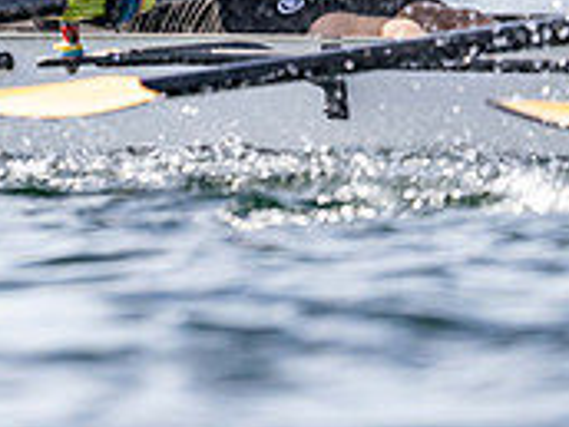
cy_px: -200
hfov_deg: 1.5
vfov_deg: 1.1
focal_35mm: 1294
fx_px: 21270
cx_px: -139
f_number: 4.5
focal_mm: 400
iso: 320
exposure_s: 1/2500
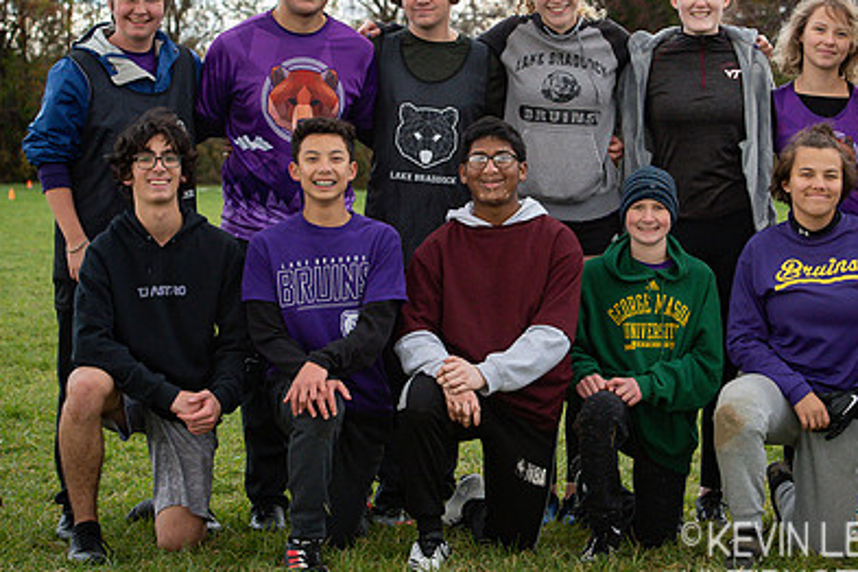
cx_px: 483
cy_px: 172
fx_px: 2669
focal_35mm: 112
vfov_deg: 12.2
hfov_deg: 18.3
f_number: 5.6
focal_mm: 70
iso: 2500
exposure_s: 1/1600
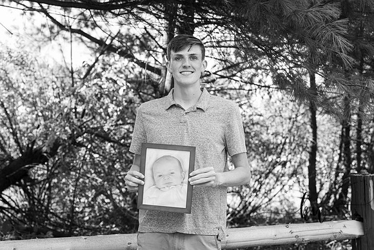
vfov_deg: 19.5
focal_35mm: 70
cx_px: 187
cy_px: 125
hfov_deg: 28.8
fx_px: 727
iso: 400
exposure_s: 1/200
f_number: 5.6
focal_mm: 70
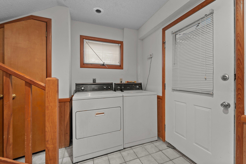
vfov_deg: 81.2
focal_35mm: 14
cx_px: 123
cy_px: 82
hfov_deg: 104.3
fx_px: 96
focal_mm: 14
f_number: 8
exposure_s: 4
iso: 100
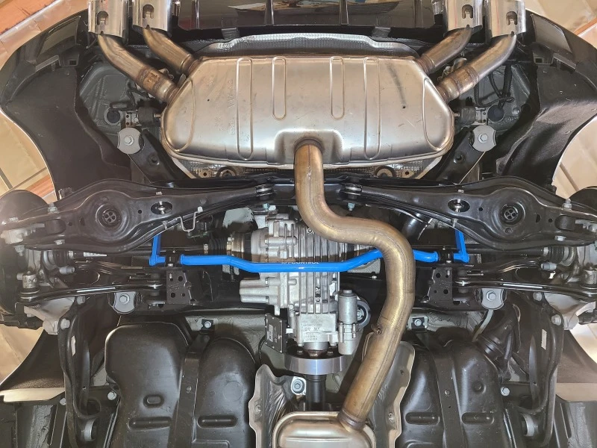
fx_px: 448
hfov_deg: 67.3
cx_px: 298
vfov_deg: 53.1
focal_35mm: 26
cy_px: 224
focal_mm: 5.4
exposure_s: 1/39
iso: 500
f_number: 1.8
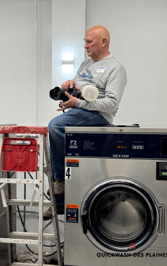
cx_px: 76
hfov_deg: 25.3
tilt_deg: -1.7
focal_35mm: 51
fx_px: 371
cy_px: 133
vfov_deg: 39.6
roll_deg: -0.4
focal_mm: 6.76
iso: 100
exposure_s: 1/106
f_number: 1.78
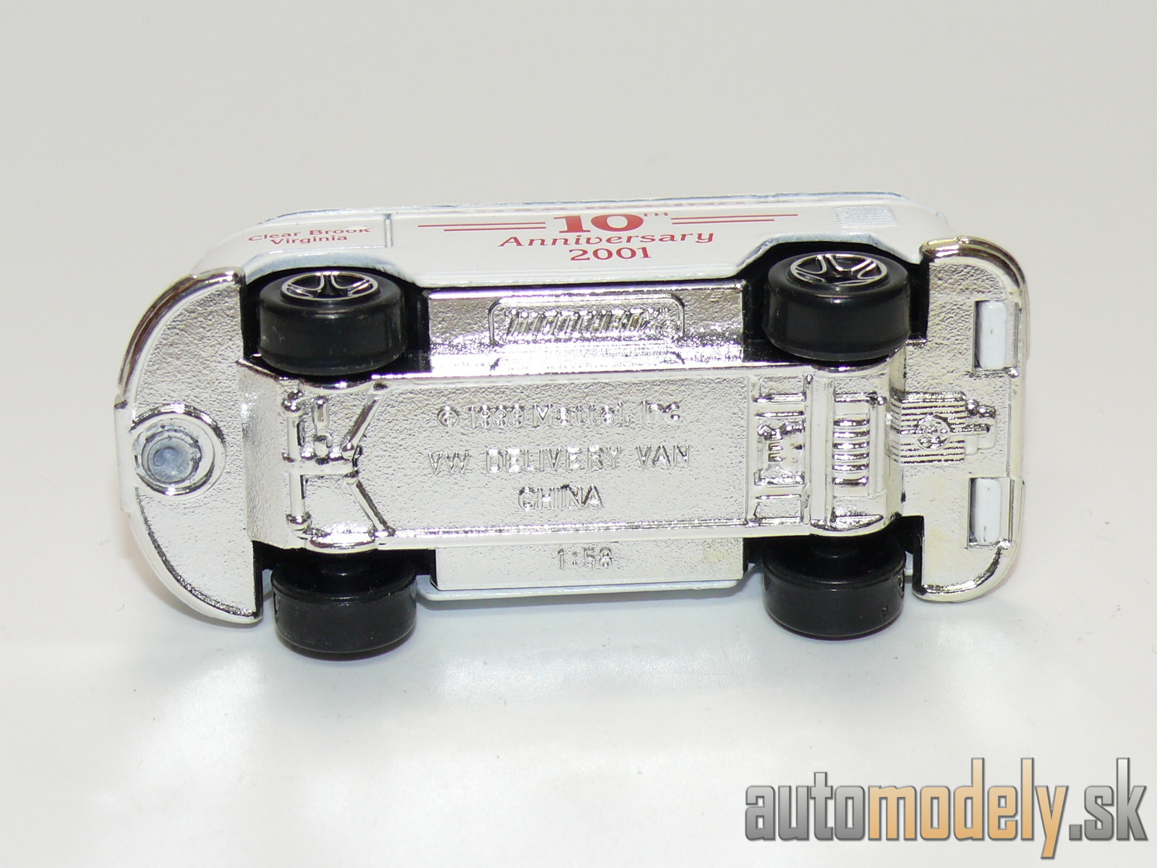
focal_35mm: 102
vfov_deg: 14.5
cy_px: 434
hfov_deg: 19.3
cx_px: 578
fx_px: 3409
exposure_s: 1/30
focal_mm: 13.3
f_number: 4
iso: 100
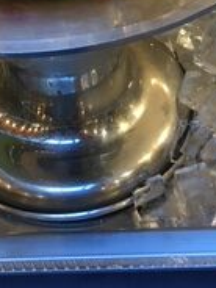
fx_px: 840
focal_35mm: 101
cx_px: 113
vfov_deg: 17.4
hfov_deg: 14.6
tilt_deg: -30.8
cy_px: -149
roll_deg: +2.7
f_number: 2.2
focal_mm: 4.15
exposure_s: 1/30
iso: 64
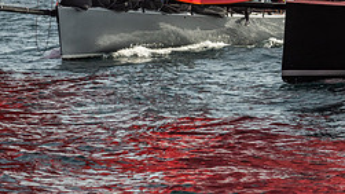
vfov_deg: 4.6
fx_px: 2387
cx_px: 97
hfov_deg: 8.3
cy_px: -36
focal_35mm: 261
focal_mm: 86
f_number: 6.3
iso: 320
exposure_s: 1/1250
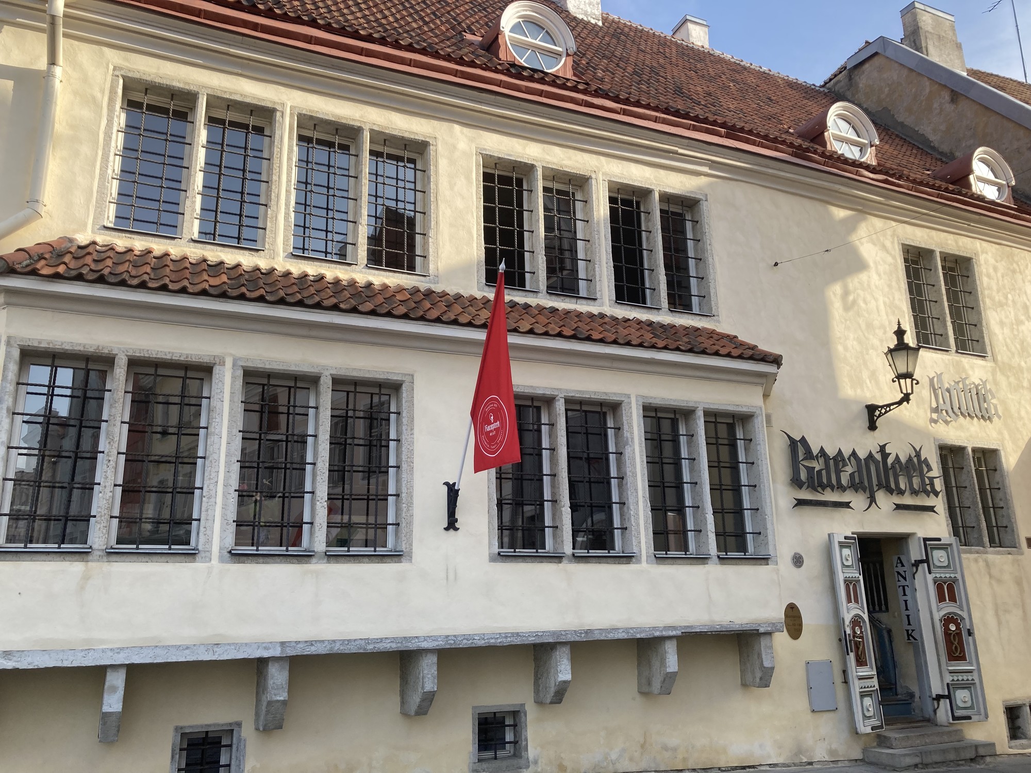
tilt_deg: +17.5
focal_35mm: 28
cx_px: 516
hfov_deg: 63.4
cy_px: 386
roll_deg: +0.0
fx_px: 834
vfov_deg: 49.7
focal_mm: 3.99
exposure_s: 1/706
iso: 20
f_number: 1.8
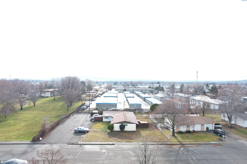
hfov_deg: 78.6
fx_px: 151
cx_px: 124
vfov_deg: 57.2
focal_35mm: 22
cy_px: 82
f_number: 2.8
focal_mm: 8.38
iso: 100
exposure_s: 1/320
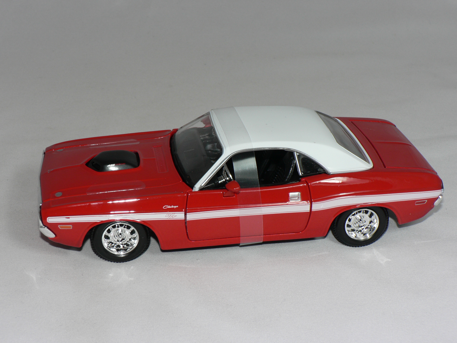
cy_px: 172
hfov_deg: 34.9
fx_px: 726
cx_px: 228
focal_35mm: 55
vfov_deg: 26.6
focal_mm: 9.2
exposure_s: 1/60
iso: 80
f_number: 4
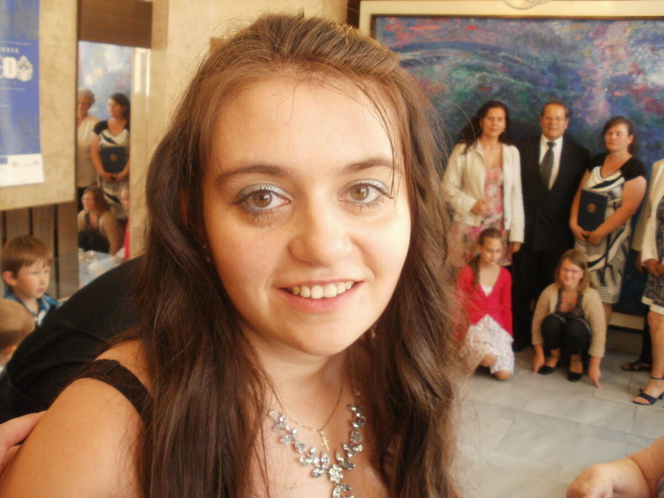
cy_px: 249
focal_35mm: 36
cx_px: 332
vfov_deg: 39.7
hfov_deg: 51.4
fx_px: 691
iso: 400
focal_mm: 6.3
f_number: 3.5
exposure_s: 1/60
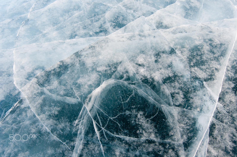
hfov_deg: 67.4
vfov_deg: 47.8
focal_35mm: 27
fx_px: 178
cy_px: 78
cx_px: 118
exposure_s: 1/25
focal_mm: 18
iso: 200
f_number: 16
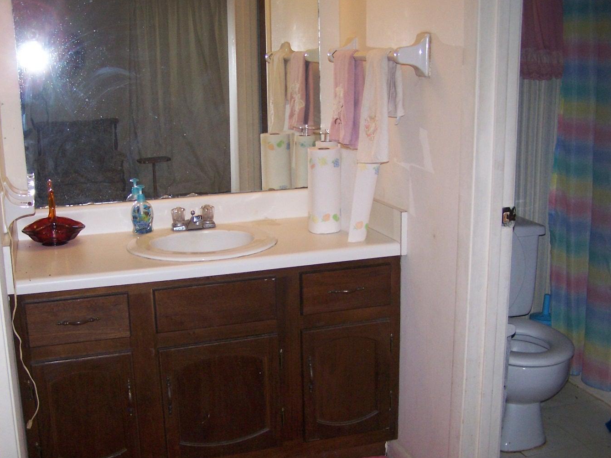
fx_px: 777
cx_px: 265
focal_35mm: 44
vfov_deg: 32.8
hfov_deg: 42.9
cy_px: 256
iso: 140
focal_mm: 6.3
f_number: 2.8
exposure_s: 1/60
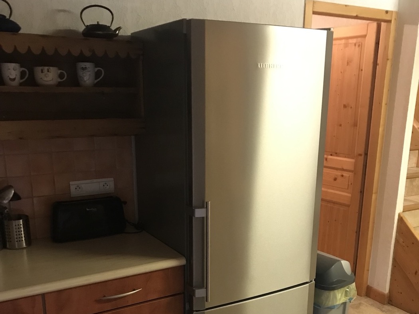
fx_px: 339
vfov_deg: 49.7
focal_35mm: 28
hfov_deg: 63.5
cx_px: 210
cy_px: 157
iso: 100
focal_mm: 3.99
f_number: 1.8
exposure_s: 1/13
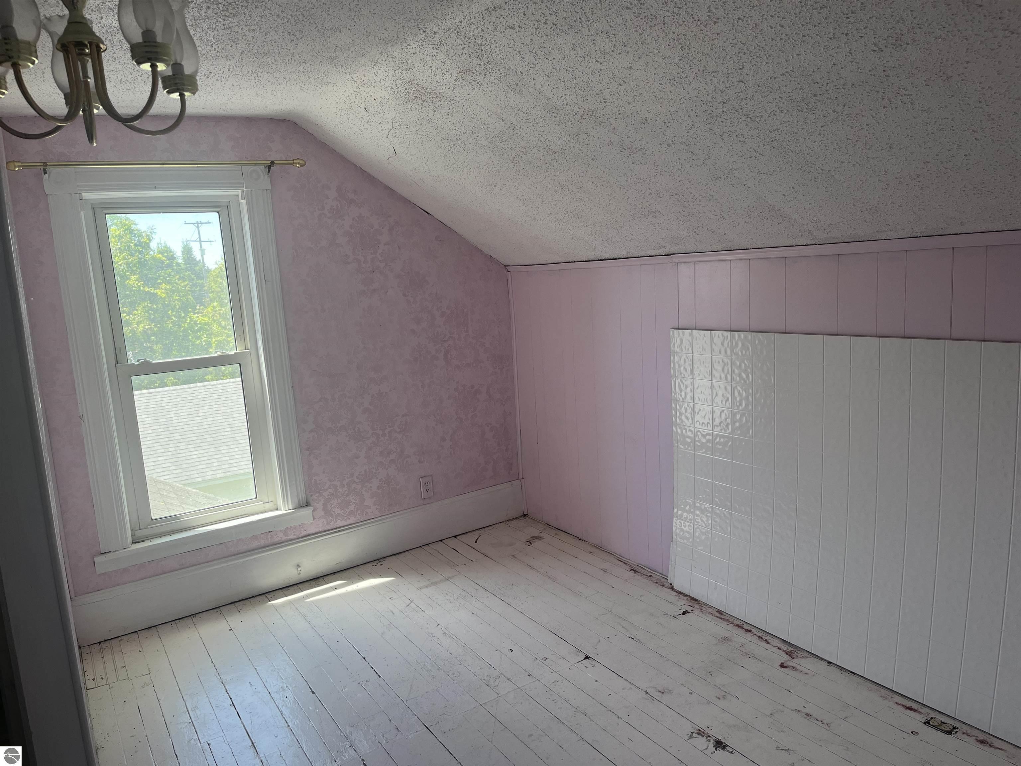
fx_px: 767
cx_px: 510
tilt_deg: -11.8
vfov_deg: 53.1
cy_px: 383
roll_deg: +2.2
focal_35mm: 26
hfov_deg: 67.3
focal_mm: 5.1
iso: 50
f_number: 1.6
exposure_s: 1/157
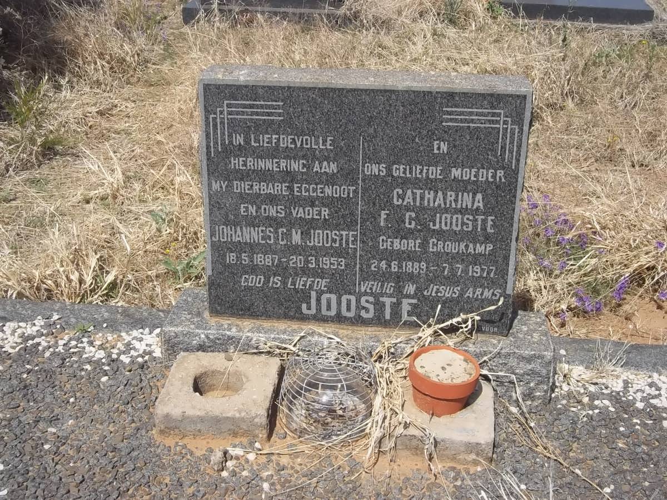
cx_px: 334
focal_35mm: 50
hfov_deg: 38.2
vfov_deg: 29.1
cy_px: 250
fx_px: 963
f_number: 7
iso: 80
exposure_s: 1/320
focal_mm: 8.8
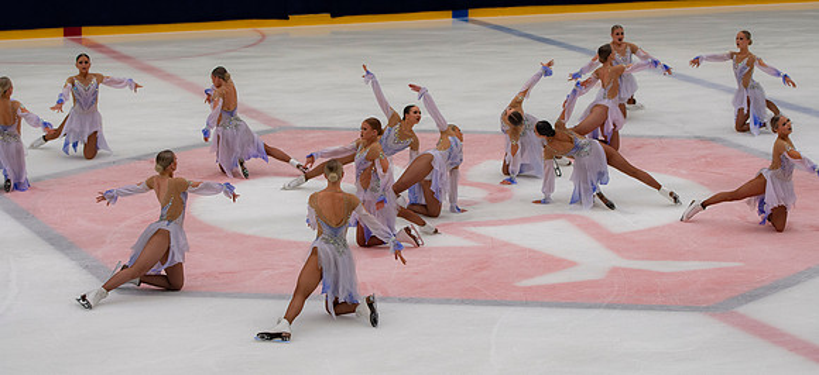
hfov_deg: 19.5
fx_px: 2389
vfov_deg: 9.0
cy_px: 168
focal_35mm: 115
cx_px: 410
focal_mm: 70
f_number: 3.5
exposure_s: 1/400
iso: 450
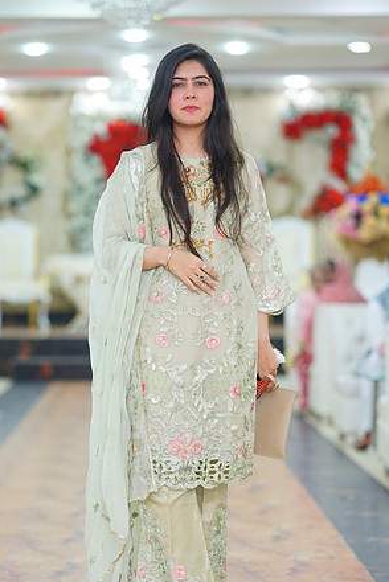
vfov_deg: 18.2
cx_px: 169
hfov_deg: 12.2
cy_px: 341
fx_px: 1812
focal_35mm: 112
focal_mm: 85
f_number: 2
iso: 400
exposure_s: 1/160
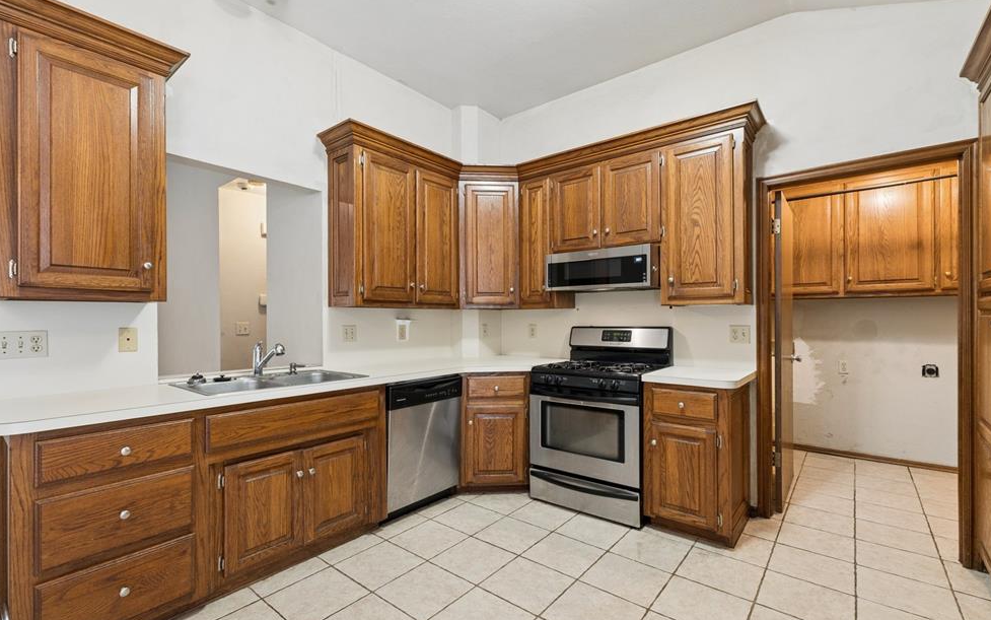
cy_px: 309
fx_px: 432
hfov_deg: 97.8
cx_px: 482
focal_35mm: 16
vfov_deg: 71.3
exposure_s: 1/6
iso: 200
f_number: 6.3
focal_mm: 10
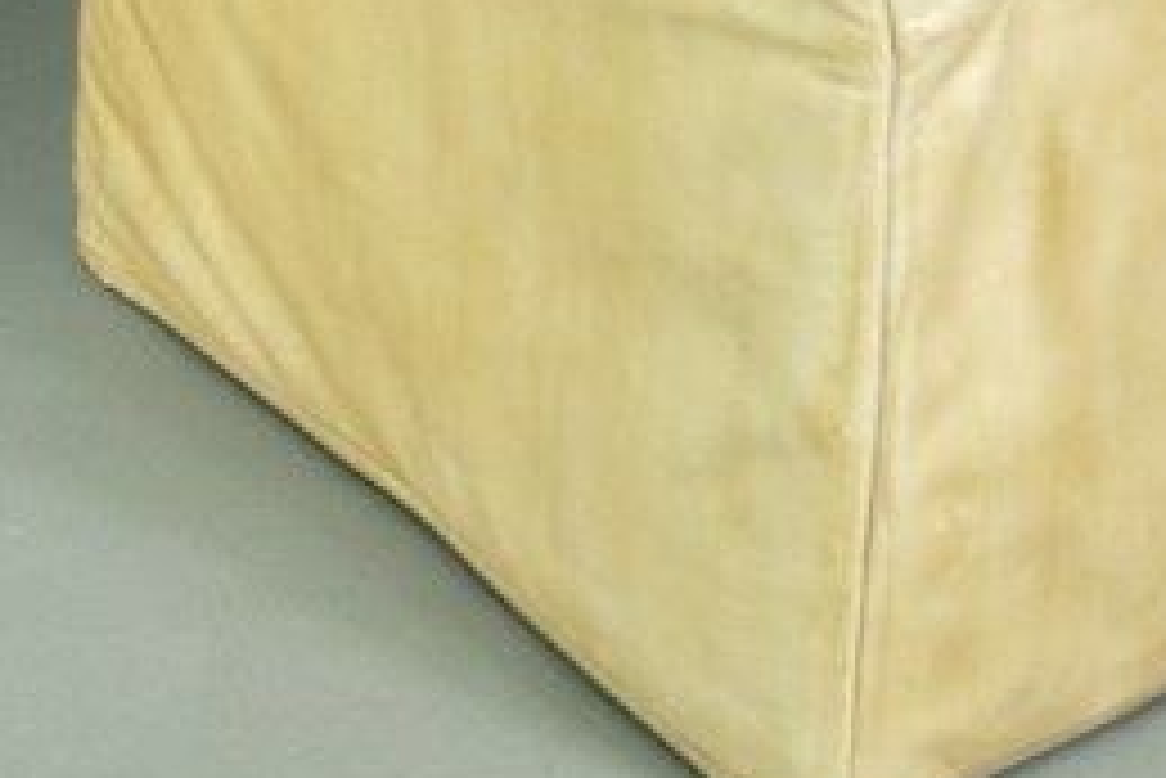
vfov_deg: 8.3
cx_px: 41
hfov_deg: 12.8
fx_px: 5152
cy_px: -603
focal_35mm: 159
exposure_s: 1/13
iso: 400
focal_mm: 22
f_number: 8
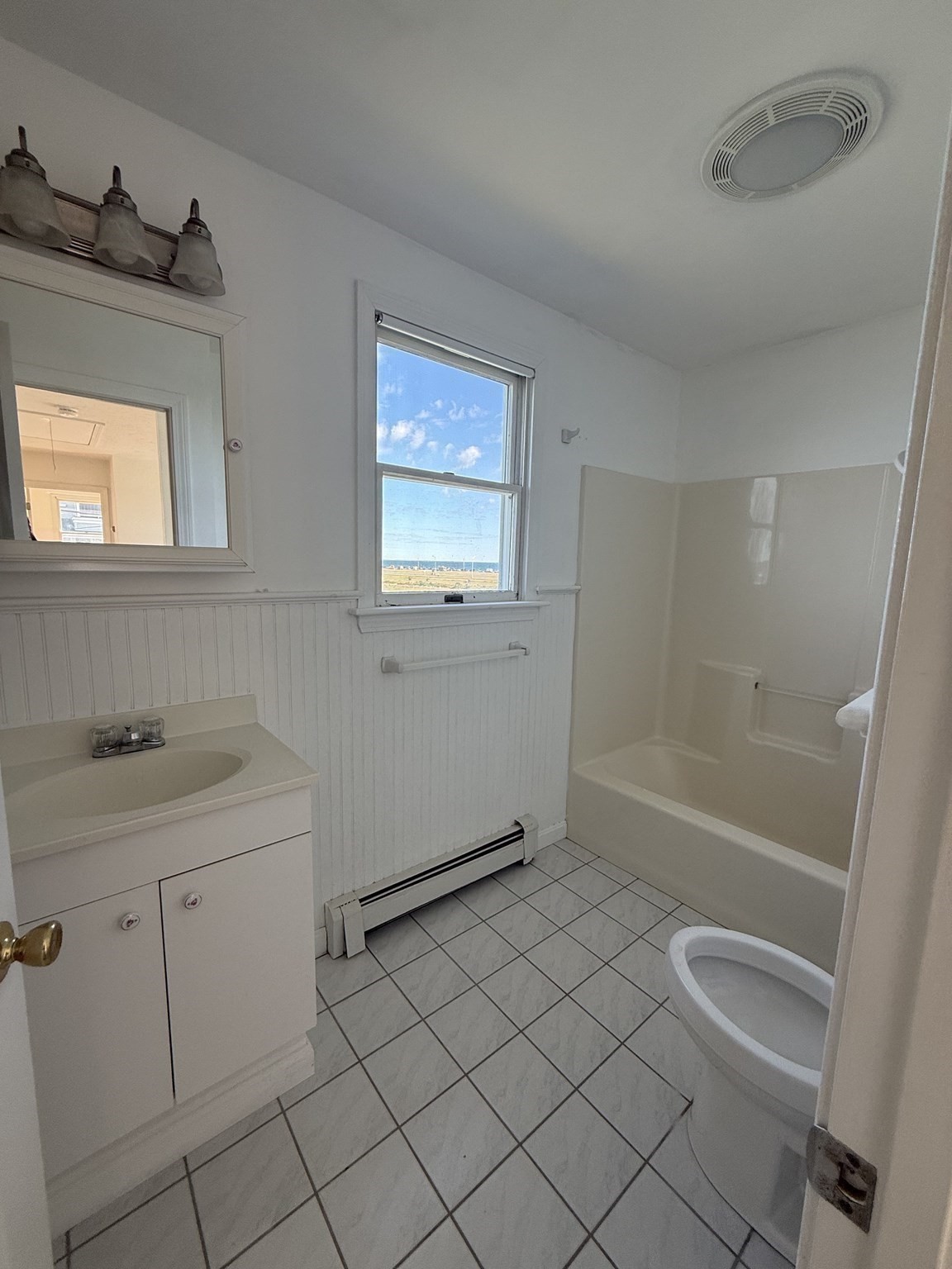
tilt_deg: -7.7
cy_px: 634
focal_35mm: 14
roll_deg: -1.9
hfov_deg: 85.7
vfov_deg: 102.1
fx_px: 513
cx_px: 476
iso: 64
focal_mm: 2.22
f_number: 2.2
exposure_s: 1/115
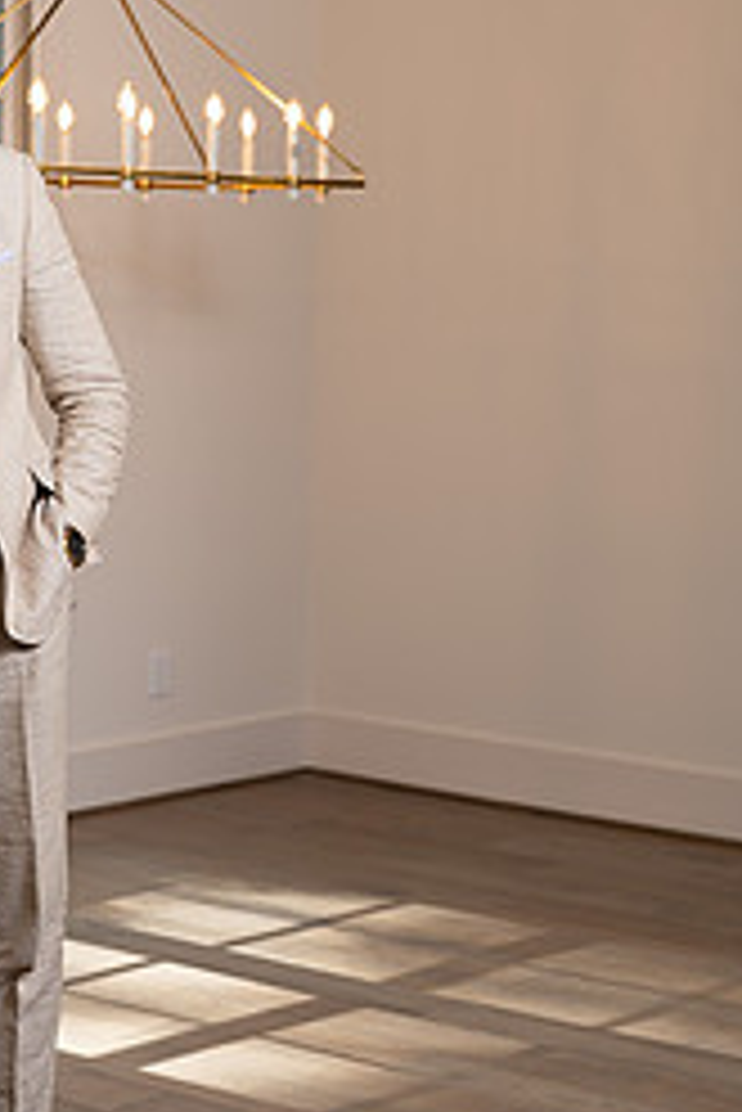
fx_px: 2809
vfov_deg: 22.3
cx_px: 103
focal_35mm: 91
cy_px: 464
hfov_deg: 14.9
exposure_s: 1/160
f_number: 2.8
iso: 100
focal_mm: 50
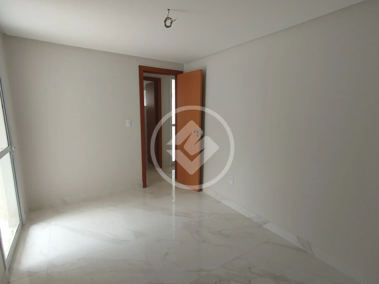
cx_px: 192
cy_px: 148
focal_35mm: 17
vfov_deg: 74.7
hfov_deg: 91.0
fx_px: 186
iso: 80
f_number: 2.2
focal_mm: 1.65
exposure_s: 1/120
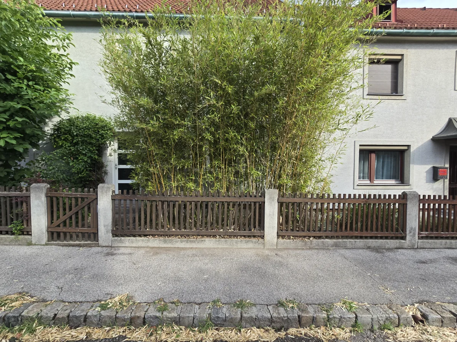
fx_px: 172
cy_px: 171
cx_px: 228
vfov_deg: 89.9
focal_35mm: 13
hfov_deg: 106.2
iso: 50
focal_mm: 2.2
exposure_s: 1/488
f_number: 2.2
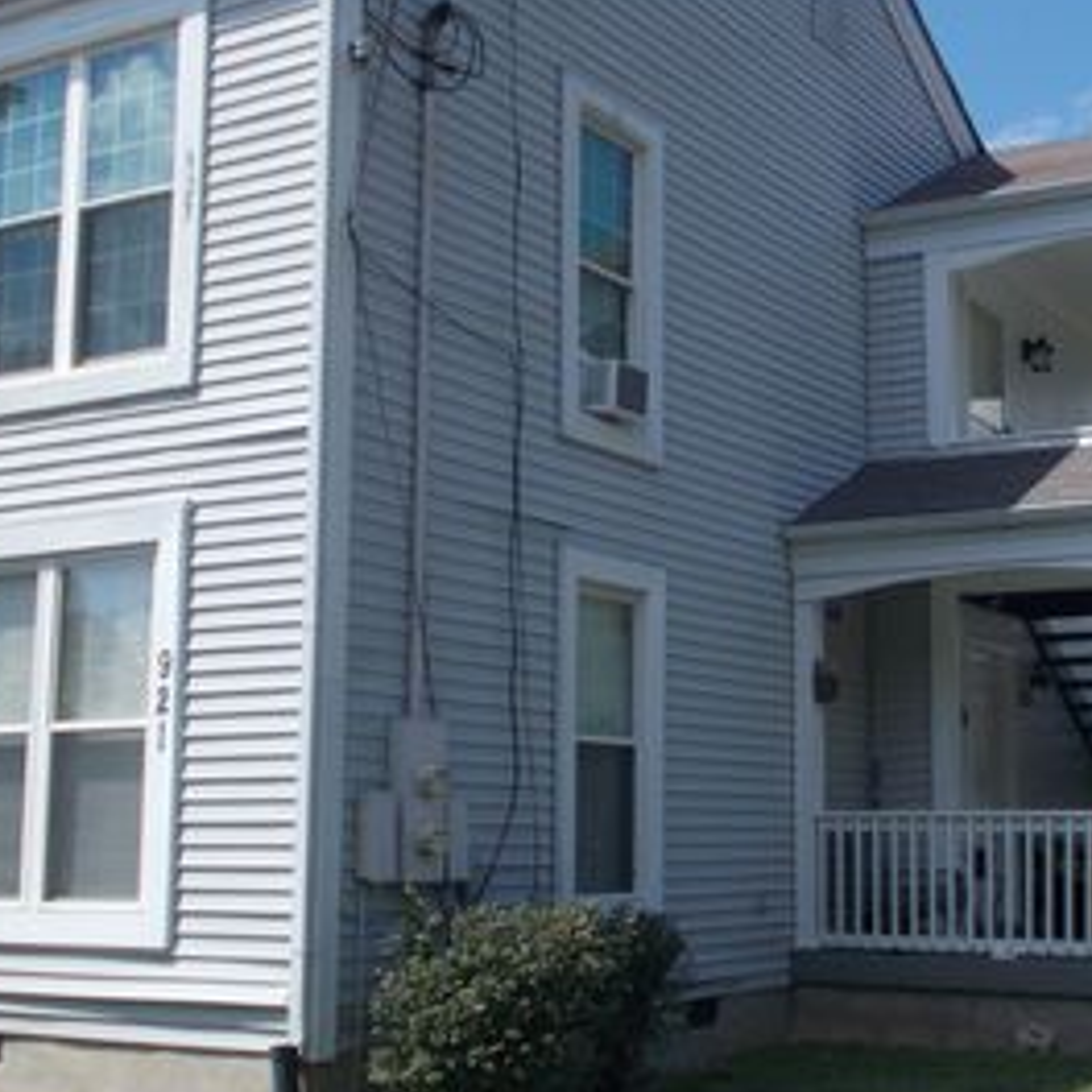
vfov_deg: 30.0
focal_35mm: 57
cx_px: 641
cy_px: 519
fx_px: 2034
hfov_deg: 30.0
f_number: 9.2
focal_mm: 6
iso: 80
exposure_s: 1/160
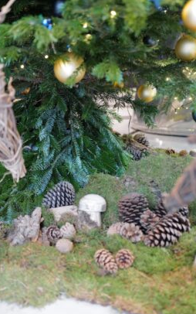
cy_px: 164
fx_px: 384
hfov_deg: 28.3
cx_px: 54
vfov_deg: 44.3
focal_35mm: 45
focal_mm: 28
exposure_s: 1/80
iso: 1600
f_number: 1.7
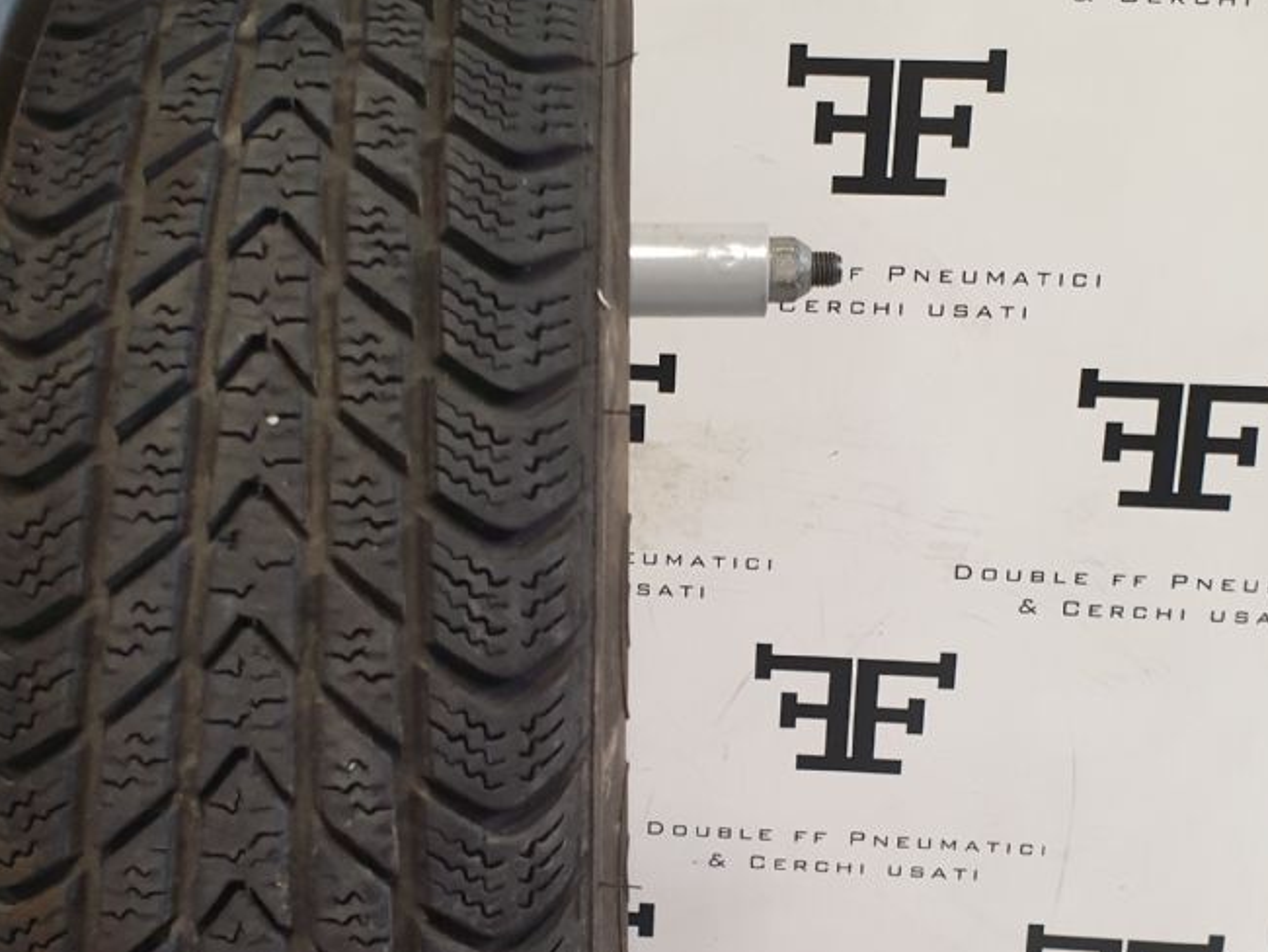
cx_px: 592
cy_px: 501
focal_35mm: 52
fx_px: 1905
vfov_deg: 28.0
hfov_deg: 36.8
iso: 250
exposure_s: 1/33
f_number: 2.4
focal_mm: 4.3
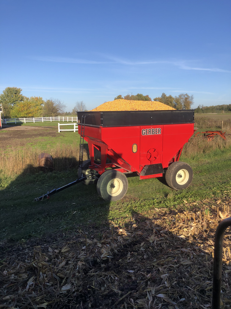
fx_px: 249
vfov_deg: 63.4
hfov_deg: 49.7
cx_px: 116
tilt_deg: -8.3
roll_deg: +0.5
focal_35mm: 28
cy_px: 154
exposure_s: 1/1453
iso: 20
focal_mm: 3.99
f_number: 1.8
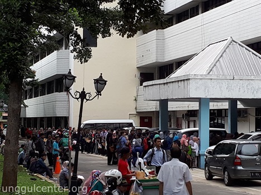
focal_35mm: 27
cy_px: 98
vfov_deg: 51.3
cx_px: 130
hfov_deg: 65.3
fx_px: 204
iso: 40
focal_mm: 3.6
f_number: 1.9
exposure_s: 1/501
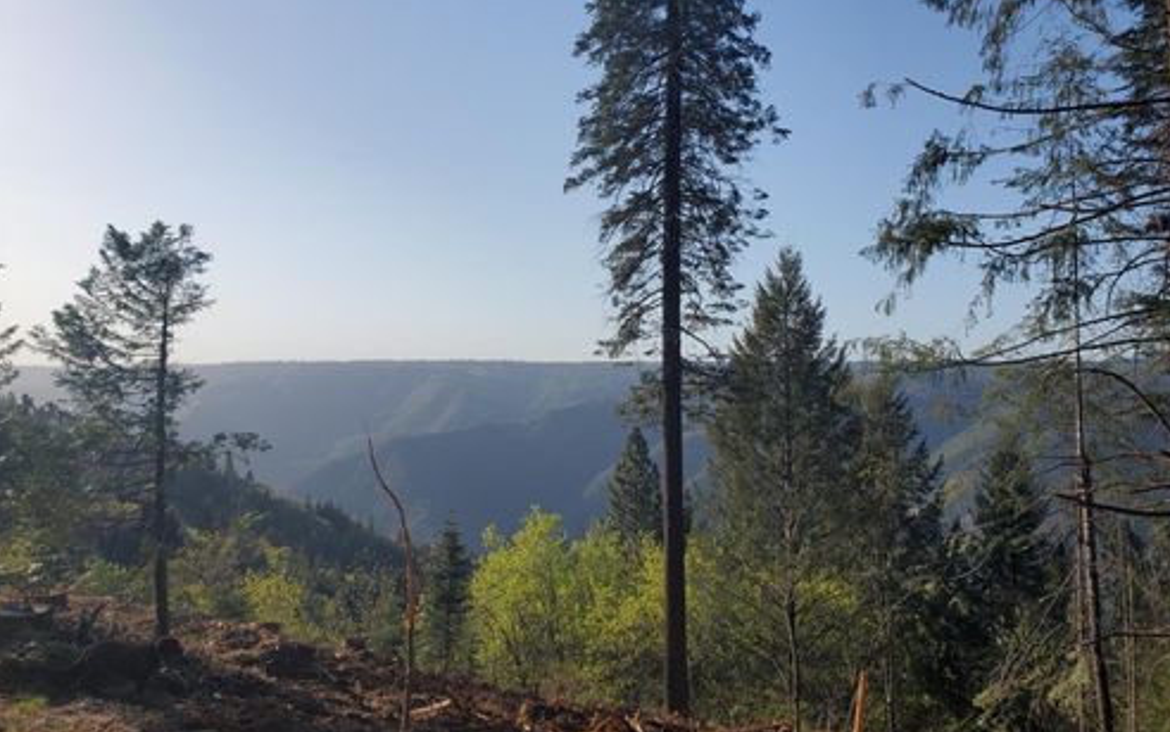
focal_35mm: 28
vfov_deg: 44.4
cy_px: 308
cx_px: 587
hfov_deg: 66.4
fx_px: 893
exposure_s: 1/1994
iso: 50
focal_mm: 4.3
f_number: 2.4
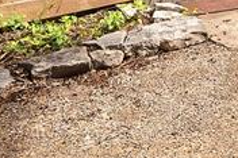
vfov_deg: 15.8
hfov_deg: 22.7
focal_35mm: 70
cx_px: 371
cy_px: -147
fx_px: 462
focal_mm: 12
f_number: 9
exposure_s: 1/800
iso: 640
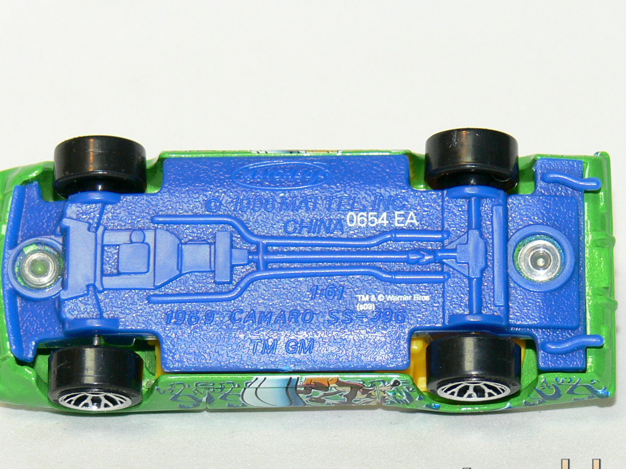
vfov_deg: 6.8
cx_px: 315
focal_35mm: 219
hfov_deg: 9.0
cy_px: 256
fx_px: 3961
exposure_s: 1/30
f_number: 3.6
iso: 100
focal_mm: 25.2
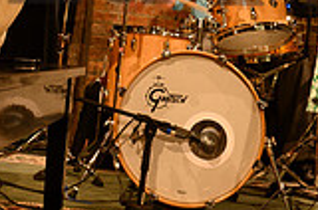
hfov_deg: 23.4
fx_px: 767
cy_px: -97
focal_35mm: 87
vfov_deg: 14.6
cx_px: 143
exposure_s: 1/15
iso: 1100
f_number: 9
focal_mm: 24
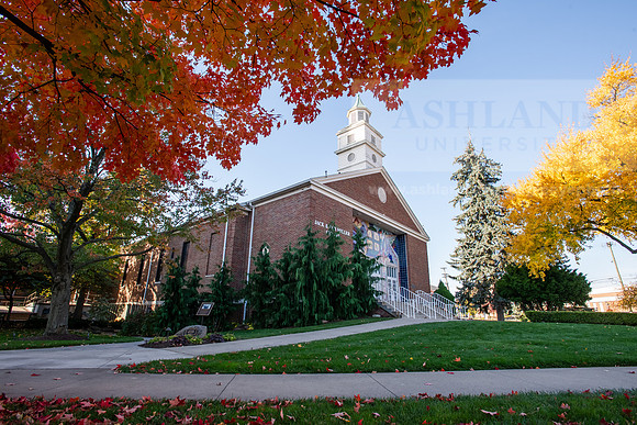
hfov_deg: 93.3
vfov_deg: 70.5
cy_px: 212
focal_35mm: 17
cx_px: 318
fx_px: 301
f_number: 9
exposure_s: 1/250
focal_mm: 17
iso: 640
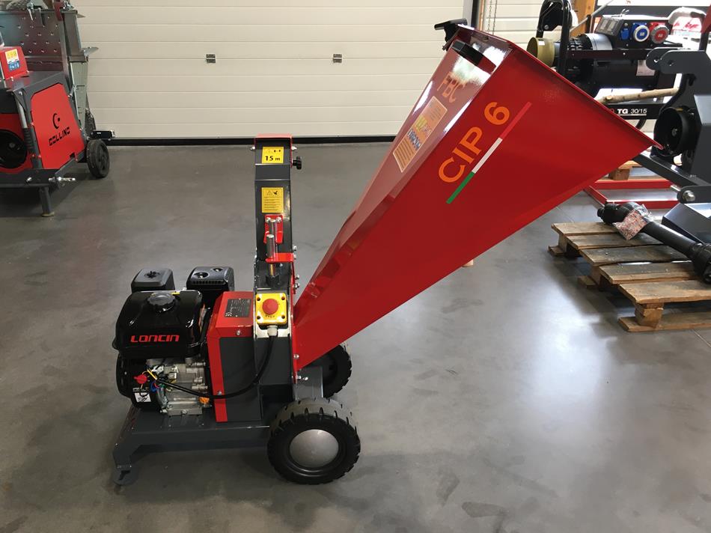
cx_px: 356
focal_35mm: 29
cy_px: 266
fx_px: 595
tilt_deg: -25.9
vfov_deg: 48.2
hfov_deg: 61.7
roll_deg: -0.8
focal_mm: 4.15
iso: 50
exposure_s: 1/33
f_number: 2.2
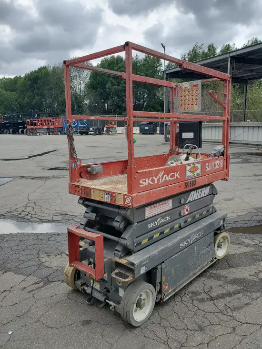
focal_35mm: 26
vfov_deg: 67.3
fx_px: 262
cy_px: 174
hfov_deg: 53.1
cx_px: 131
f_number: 2.4
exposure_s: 1/783
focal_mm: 4.3
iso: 50
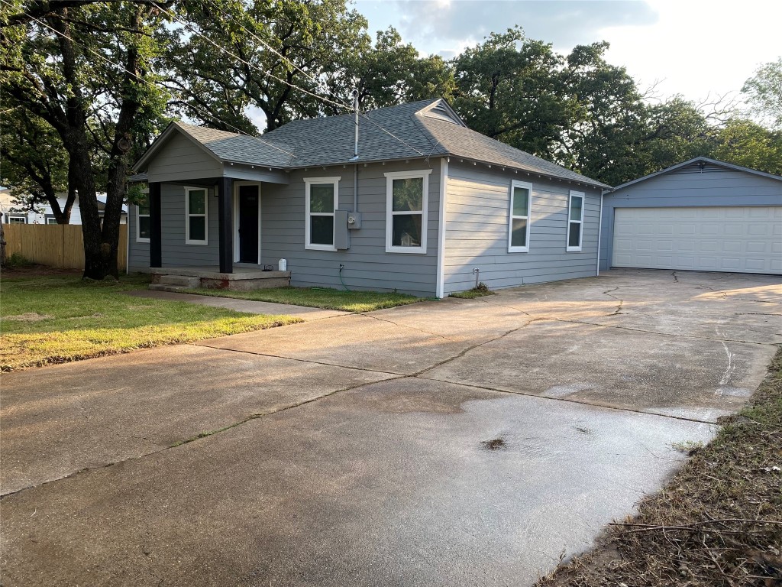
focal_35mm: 26
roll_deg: -1.4
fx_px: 587
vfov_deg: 53.1
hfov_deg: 67.3
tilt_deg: -5.5
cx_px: 391
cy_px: 294
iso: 32
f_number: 1.8
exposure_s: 1/446
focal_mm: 4.25
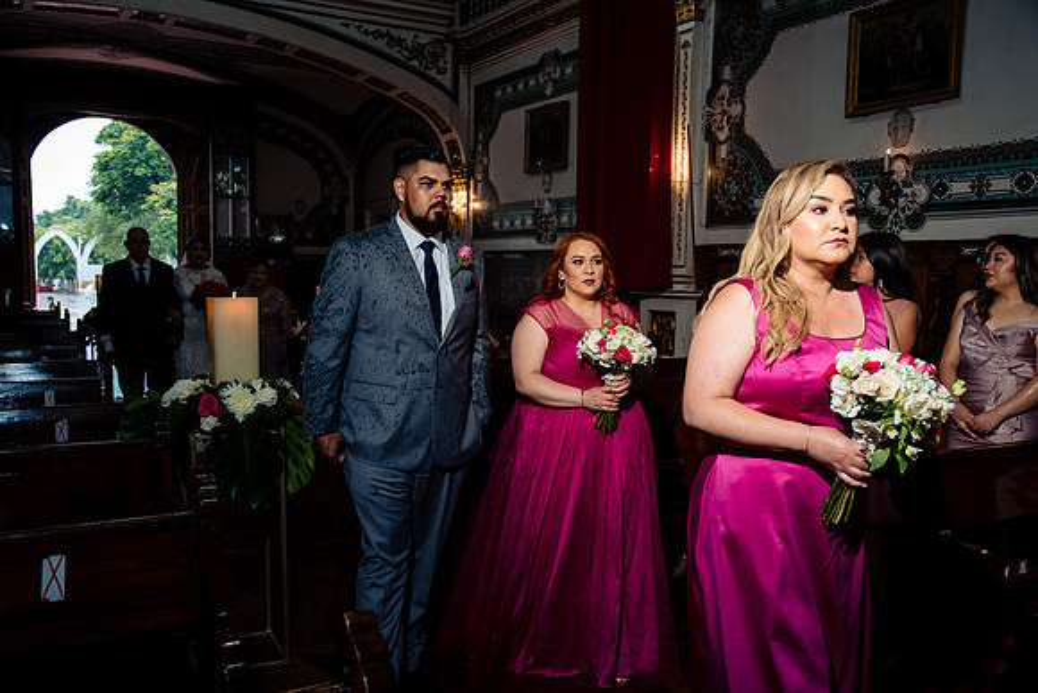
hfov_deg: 58.7
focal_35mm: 32
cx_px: 519
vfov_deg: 41.1
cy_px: 346
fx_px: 923
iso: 1600
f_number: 6.3
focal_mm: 32
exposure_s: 1/160
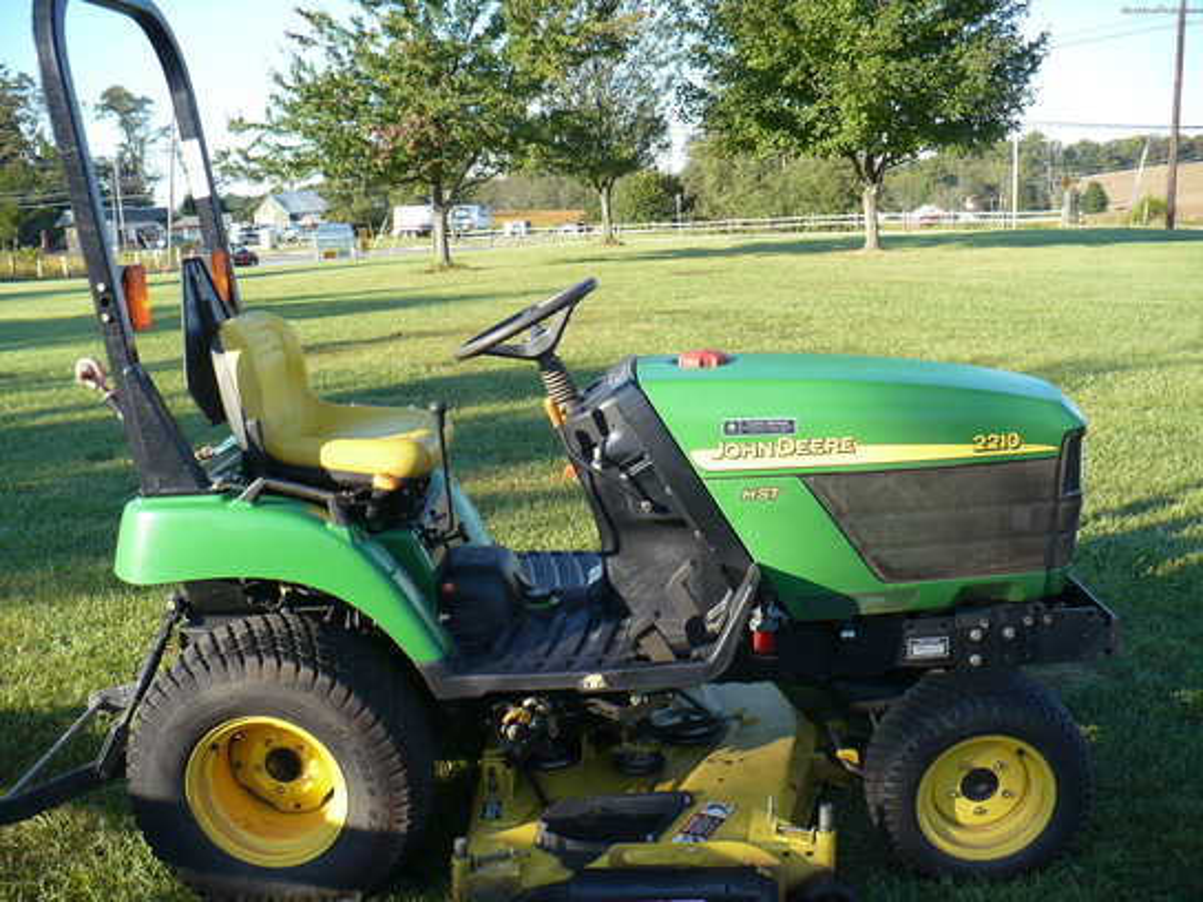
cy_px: 451
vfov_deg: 38.7
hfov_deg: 50.1
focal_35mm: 37
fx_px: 1286
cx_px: 602
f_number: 2.8
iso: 100
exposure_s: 1/320
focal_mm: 6.1
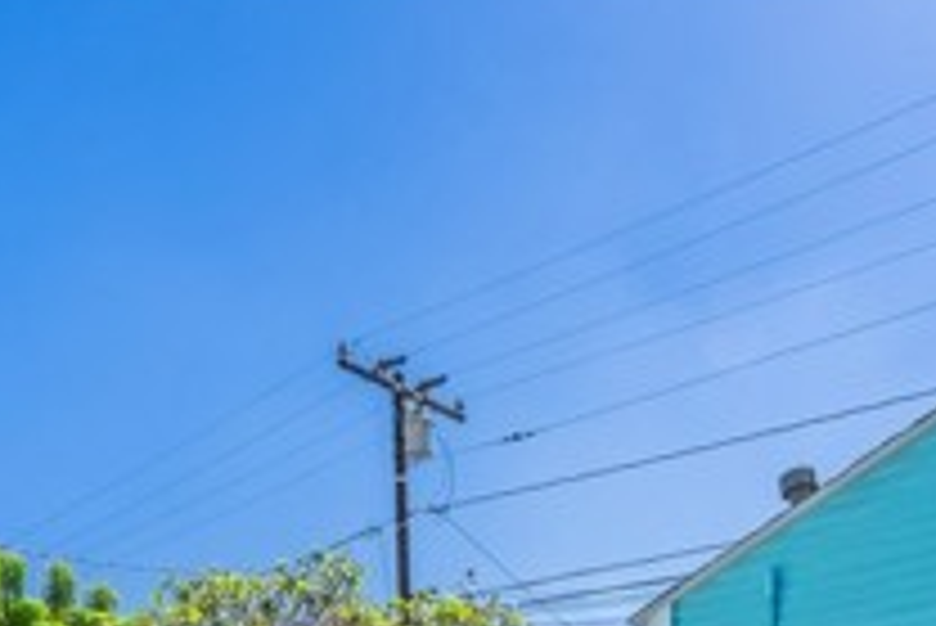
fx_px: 1119
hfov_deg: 45.4
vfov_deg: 25.0
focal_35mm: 43
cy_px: 903
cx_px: 468
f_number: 6.3
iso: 320
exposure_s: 1/250
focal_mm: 14
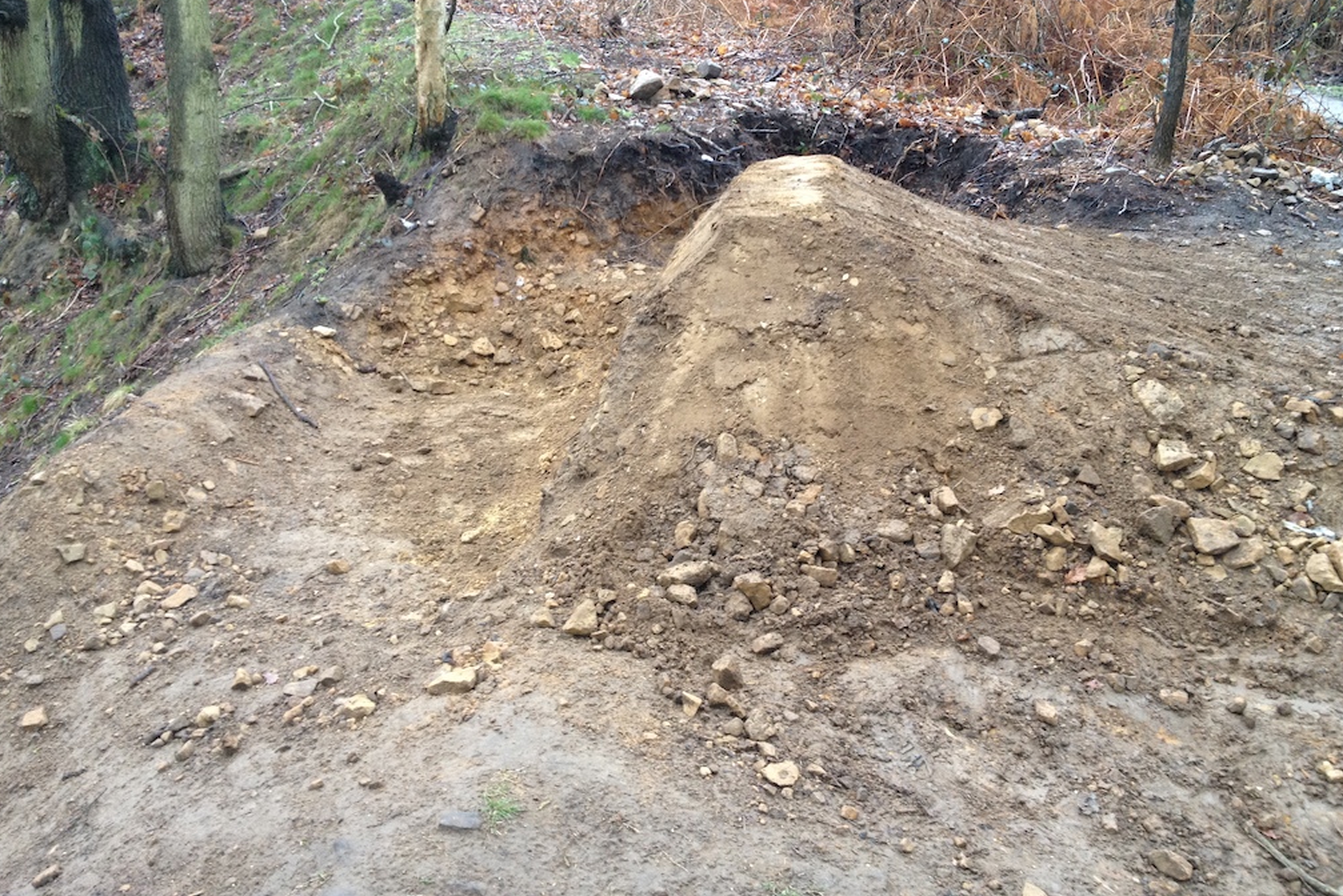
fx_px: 1381
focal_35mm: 37
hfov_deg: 51.9
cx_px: 664
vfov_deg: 35.9
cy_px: 385
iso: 125
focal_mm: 4.28
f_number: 2.4
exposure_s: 1/20
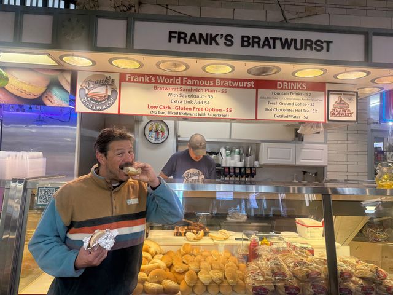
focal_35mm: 24
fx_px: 272
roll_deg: -1.7
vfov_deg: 56.8
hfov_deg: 71.6
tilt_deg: +3.7
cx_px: 196
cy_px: 148
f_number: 1.78
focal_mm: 6.76
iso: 160
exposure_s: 1/120
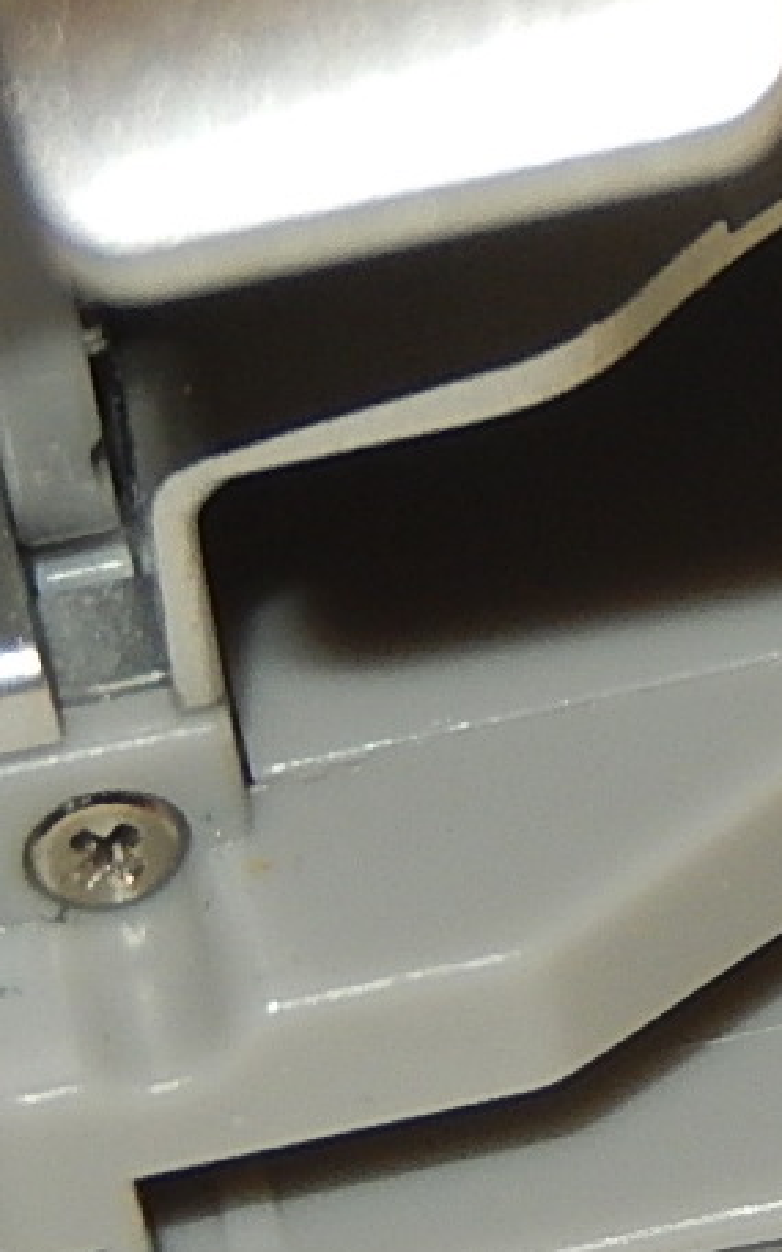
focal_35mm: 316
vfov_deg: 6.6
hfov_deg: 4.1
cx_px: 1229
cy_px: 610
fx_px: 10775
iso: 200
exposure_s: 1/30
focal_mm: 15.2
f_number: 10.2
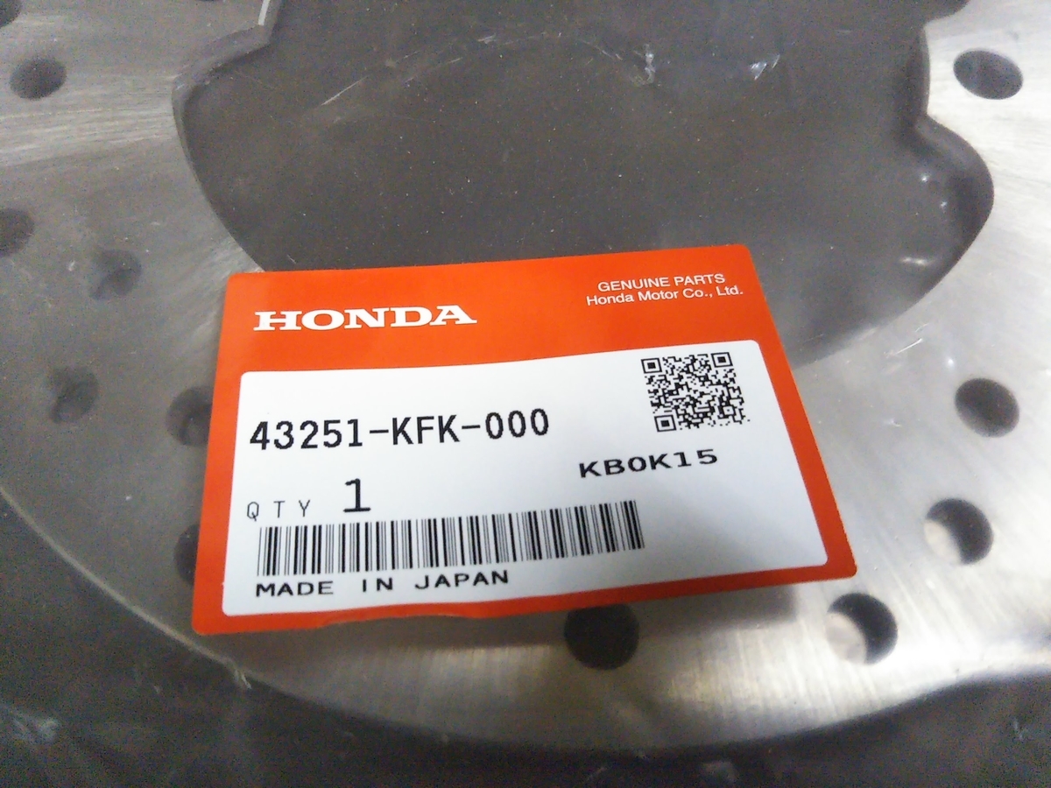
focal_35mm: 30
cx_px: 526
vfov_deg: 46.8
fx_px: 911
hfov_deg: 60.0
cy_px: 394
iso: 533
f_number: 2.2
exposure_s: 1/23
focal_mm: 4
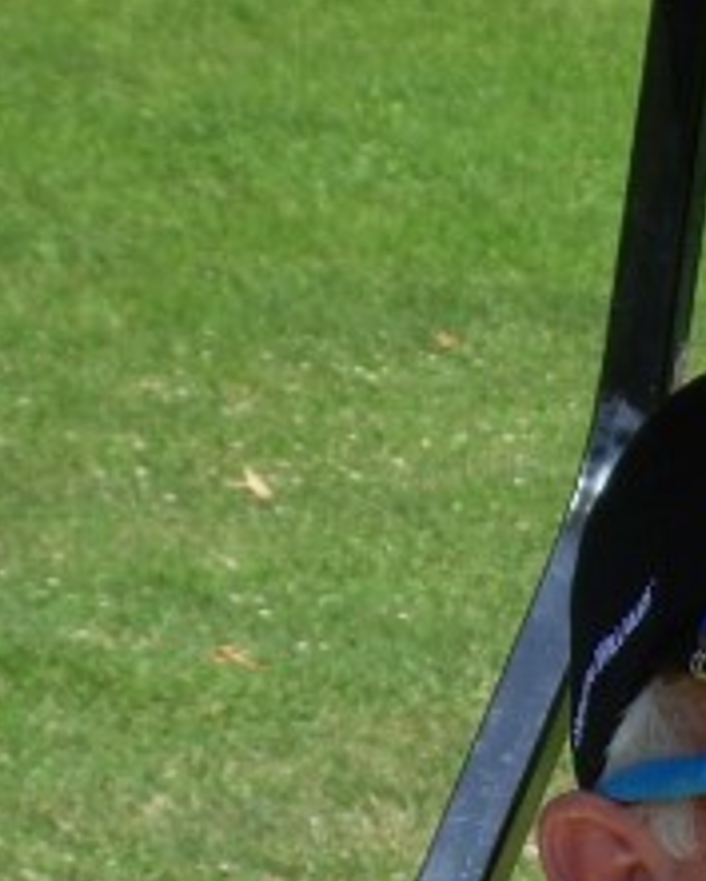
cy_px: 809
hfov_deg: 4.9
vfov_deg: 6.2
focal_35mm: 311
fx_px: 8117
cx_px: 1185
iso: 50
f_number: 4.9
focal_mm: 18.9
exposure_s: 1/250
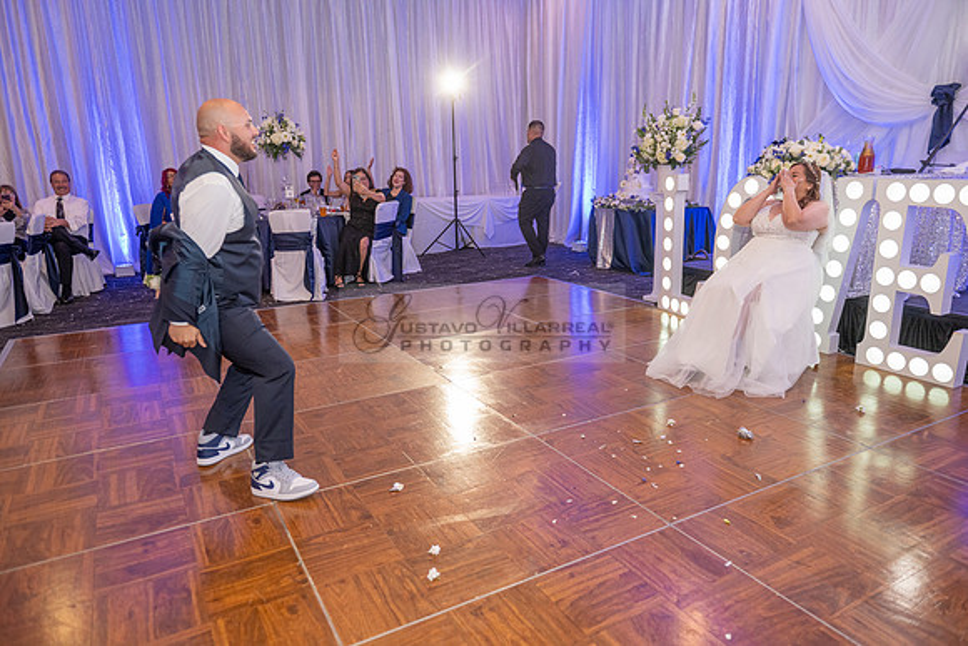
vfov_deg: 53.2
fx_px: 645
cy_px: 323
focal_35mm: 24
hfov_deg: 73.7
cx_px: 484
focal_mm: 24
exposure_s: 1/200
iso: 1600
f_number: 3.5
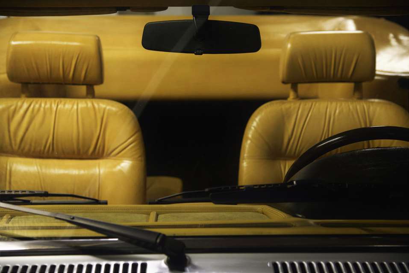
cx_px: 204
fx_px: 966
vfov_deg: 16.1
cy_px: 136
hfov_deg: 23.9
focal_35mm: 85
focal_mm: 85
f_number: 5
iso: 800
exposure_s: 1/50
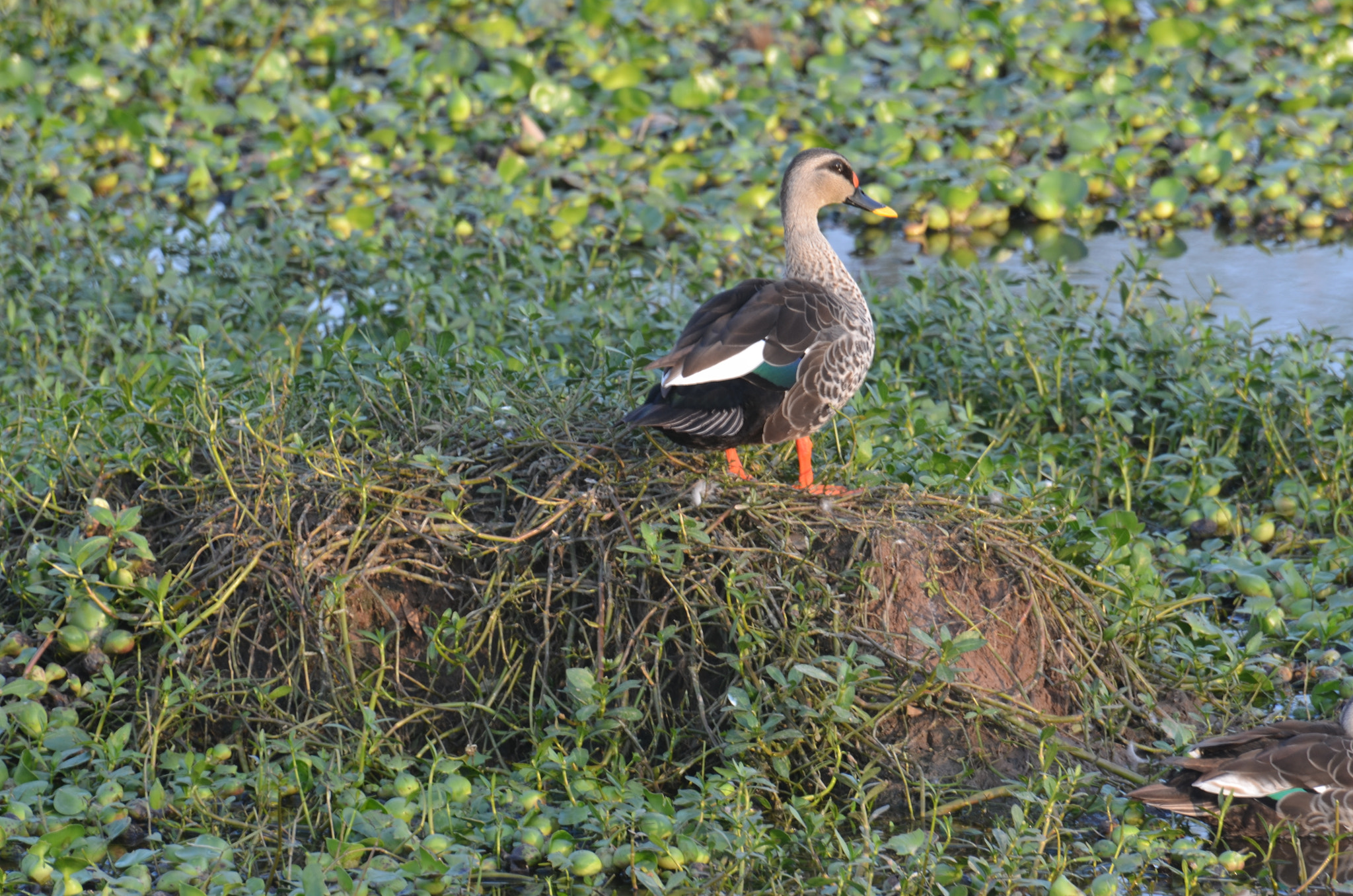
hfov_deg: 4.6
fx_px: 16876
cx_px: 676
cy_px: 448
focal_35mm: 450
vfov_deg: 3.0
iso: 125
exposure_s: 1/30
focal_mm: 300
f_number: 11
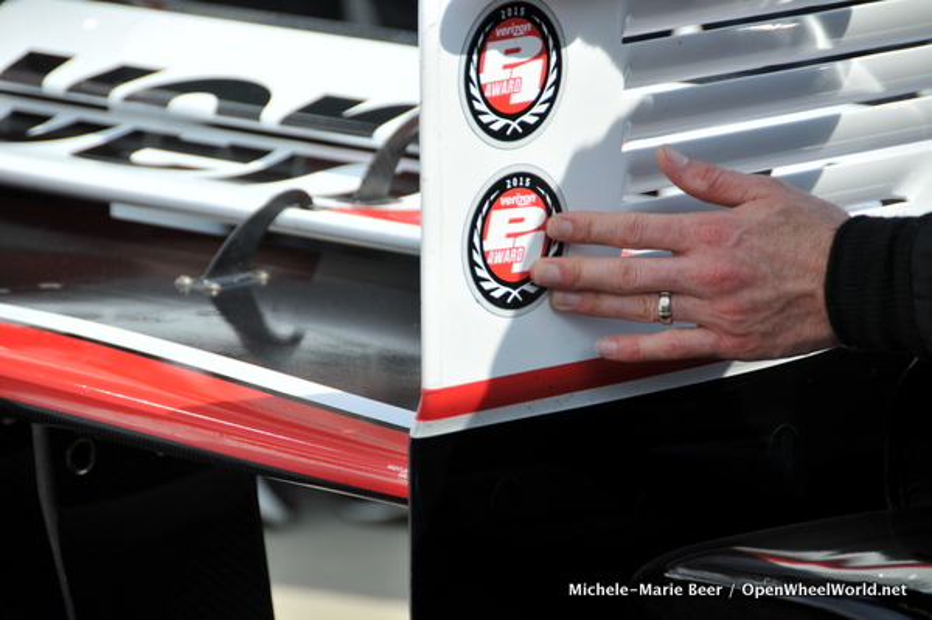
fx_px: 7760
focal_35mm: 300
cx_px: 466
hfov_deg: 6.9
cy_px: 310
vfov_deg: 4.6
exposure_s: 1/640
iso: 200
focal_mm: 200
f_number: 5.6
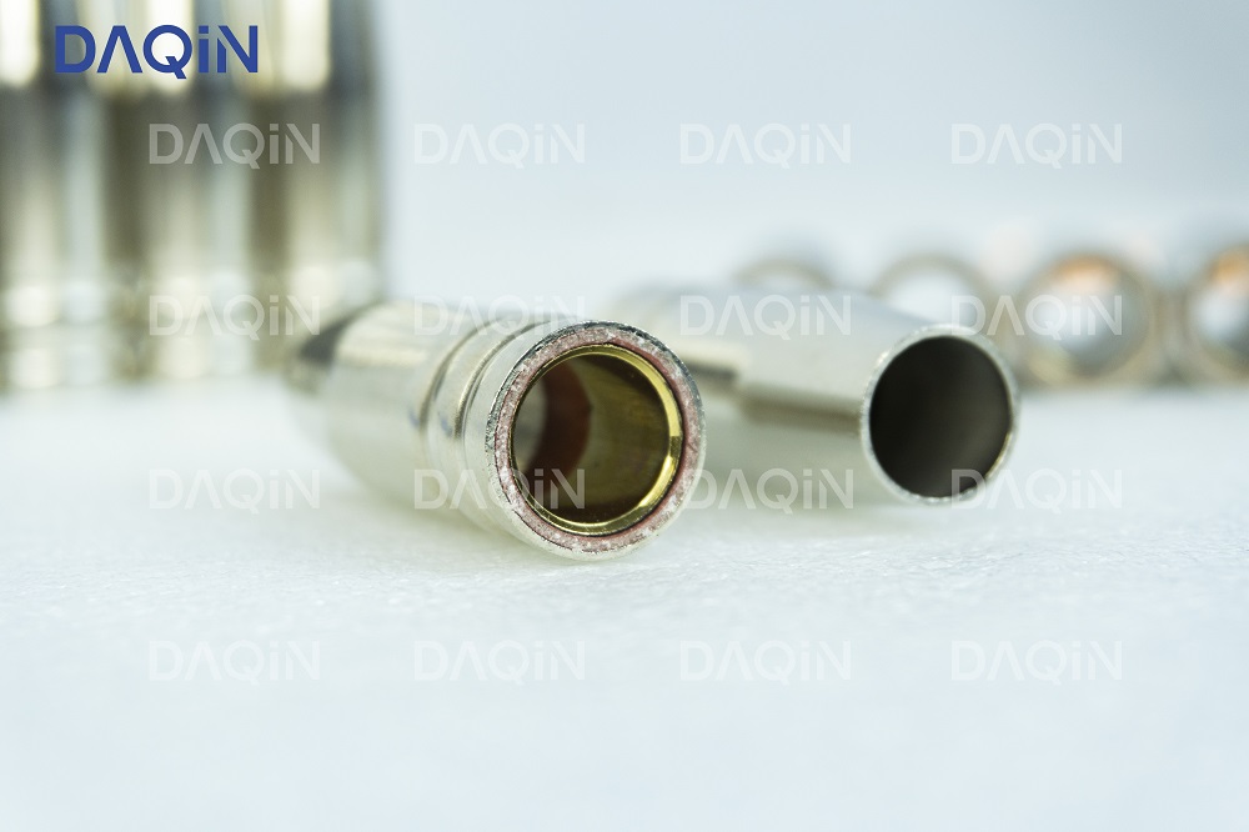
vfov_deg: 22.1
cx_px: 624
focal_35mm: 62
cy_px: 416
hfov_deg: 32.6
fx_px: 2133
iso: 800
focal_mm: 41
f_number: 6.3
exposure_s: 1/100
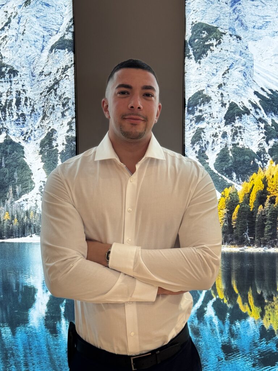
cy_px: 186
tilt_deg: -7.3
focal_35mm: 48
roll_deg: +0.4
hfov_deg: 30.3
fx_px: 514
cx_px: 139
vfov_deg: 39.7
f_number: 1.78
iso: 80
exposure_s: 1/50
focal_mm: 6.76
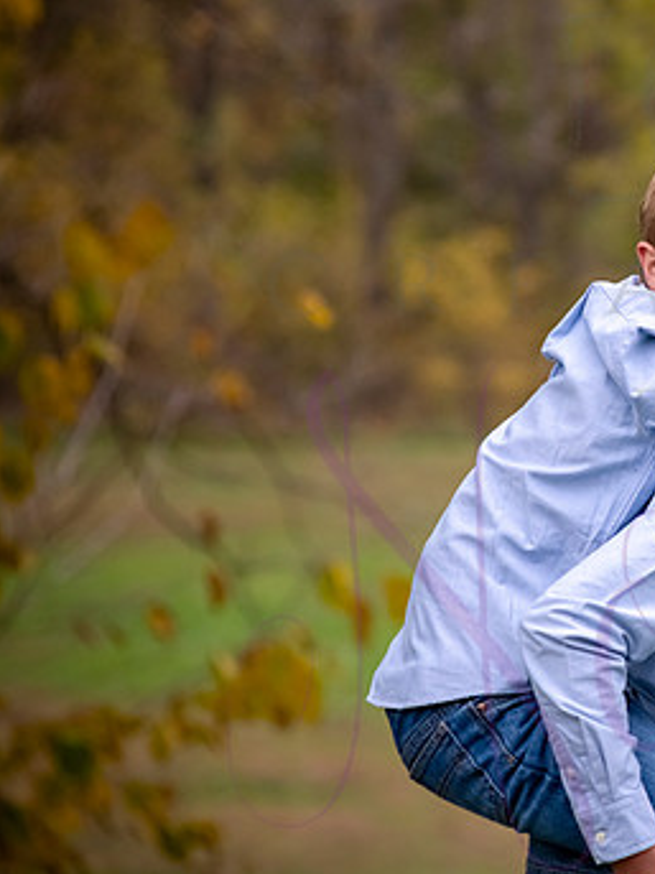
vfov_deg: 6.1
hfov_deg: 4.6
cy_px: 409
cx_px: 737
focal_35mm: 325
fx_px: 8205
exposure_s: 1/800
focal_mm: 200
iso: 2000
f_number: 6.3
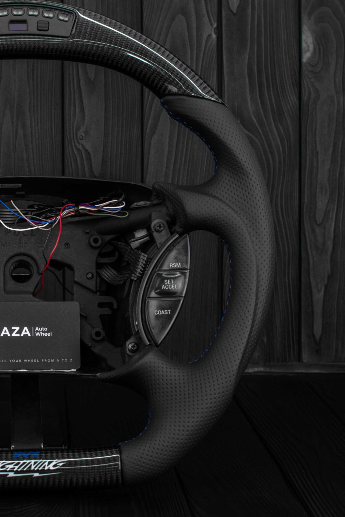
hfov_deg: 15.9
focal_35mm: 85
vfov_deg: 24.0
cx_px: 23
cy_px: 245
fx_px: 1219
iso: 500
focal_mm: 35
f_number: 6.3
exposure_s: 1/125
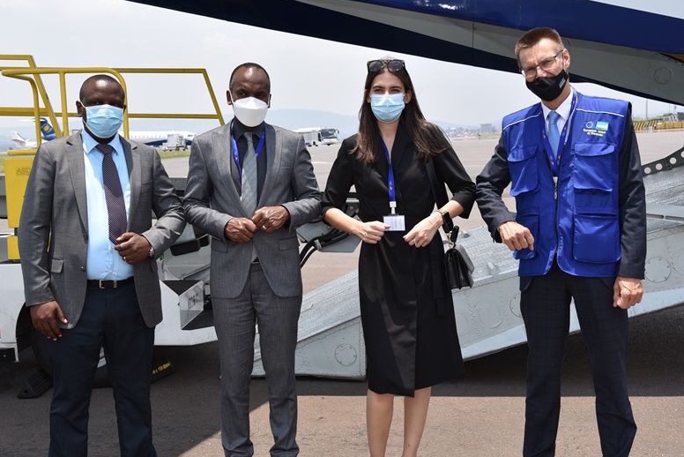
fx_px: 931
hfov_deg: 40.3
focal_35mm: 49
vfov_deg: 27.5
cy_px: 236
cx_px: 327
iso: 100
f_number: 8
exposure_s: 1/200
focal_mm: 38
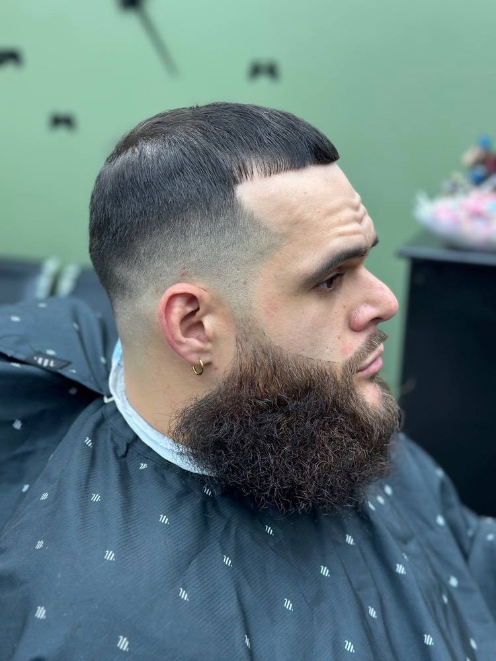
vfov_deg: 39.7
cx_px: 248
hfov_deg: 30.3
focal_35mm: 48
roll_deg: -1.9
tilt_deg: -16.0
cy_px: 330
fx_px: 917
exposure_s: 1/120
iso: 64
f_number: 1.78
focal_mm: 6.86
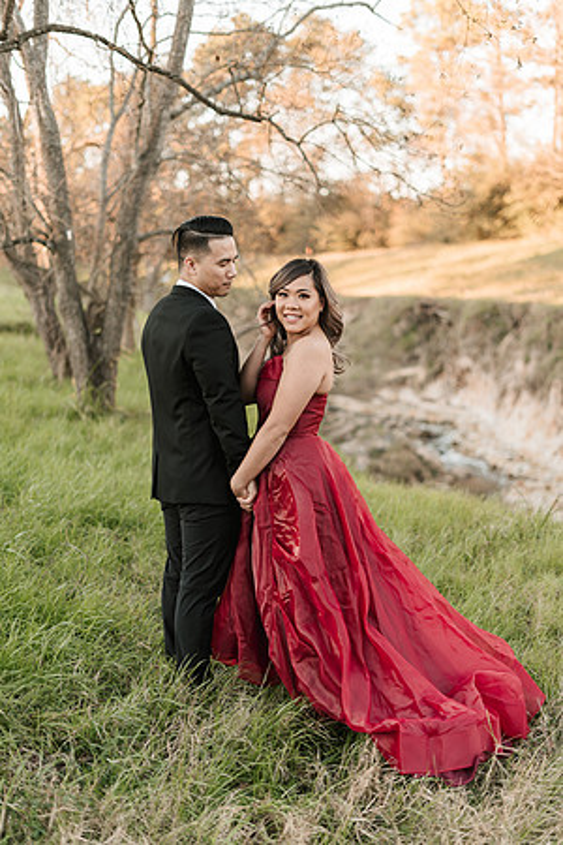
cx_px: 282
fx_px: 1173
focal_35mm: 50
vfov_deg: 39.6
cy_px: 422
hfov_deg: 27.0
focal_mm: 50
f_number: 1.8
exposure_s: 1/200
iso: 160
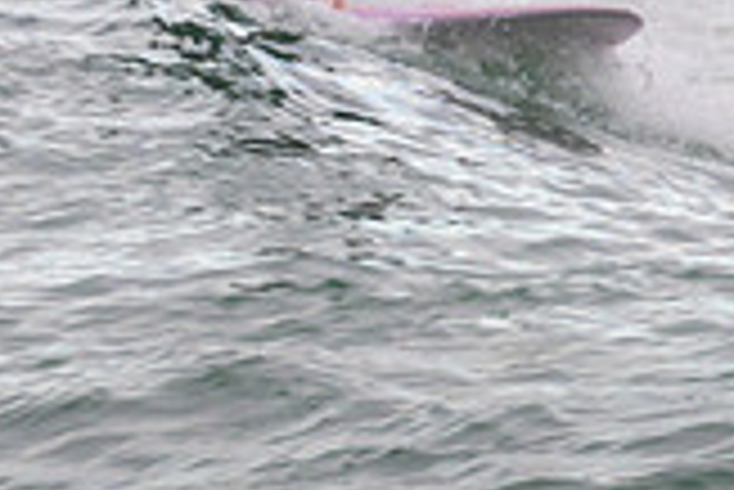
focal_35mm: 2849
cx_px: 383
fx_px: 58138
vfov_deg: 0.5
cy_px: -173
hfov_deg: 0.7
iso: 1800
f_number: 11
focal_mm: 800
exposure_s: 1/320
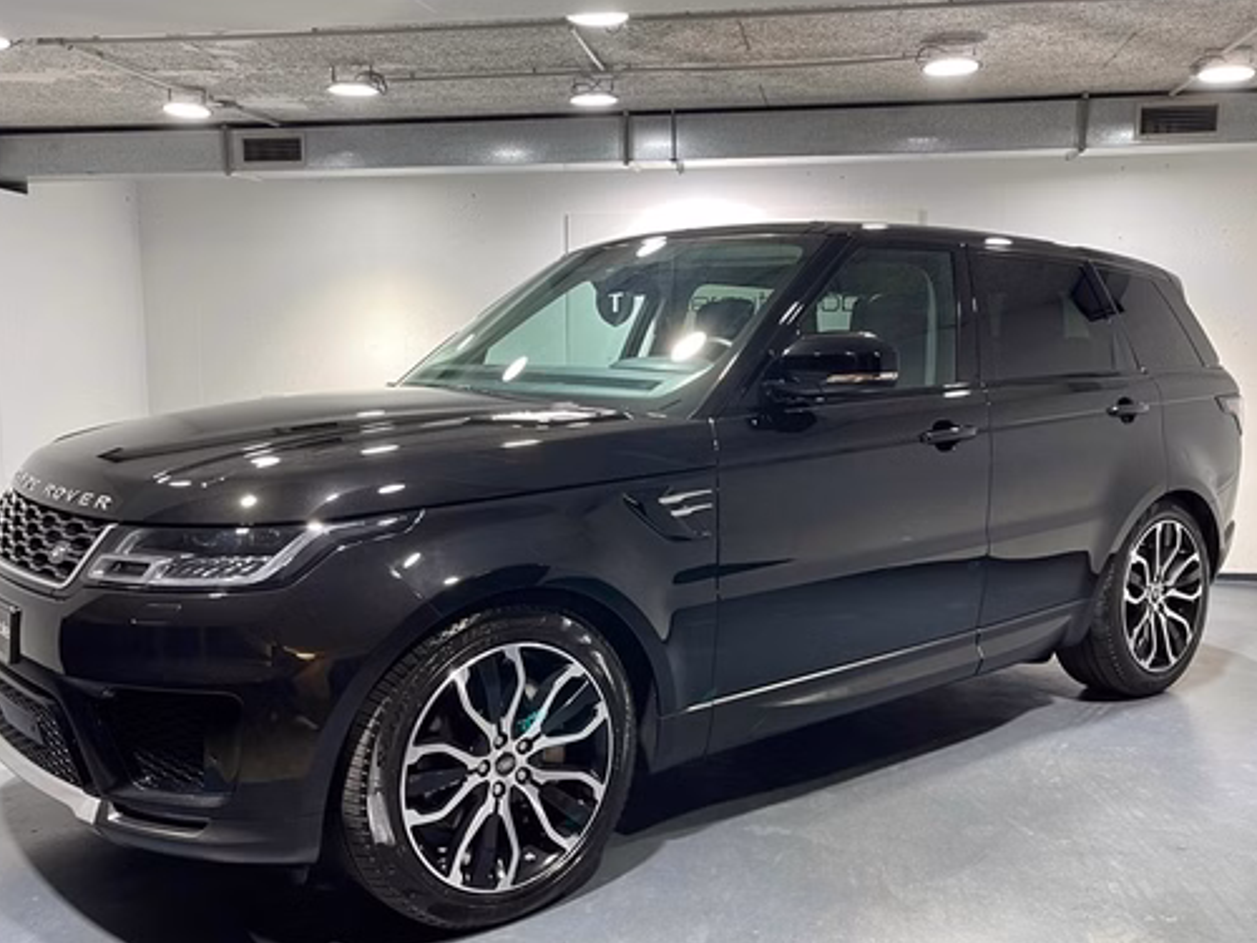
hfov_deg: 56.8
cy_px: 505
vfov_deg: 44.1
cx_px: 606
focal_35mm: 32
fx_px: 1162
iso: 100
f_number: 1.6
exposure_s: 1/50
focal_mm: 5.1
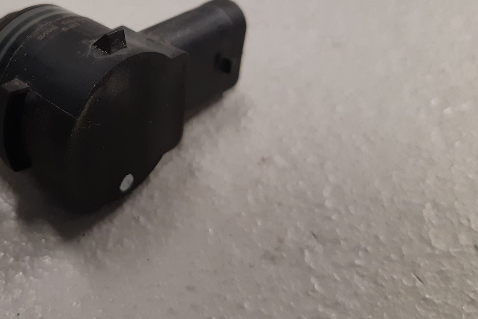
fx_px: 611
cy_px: 103
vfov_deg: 29.0
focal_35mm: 46
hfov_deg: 40.9
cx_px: 94
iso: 160
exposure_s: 1/50
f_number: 1.7
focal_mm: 3.93
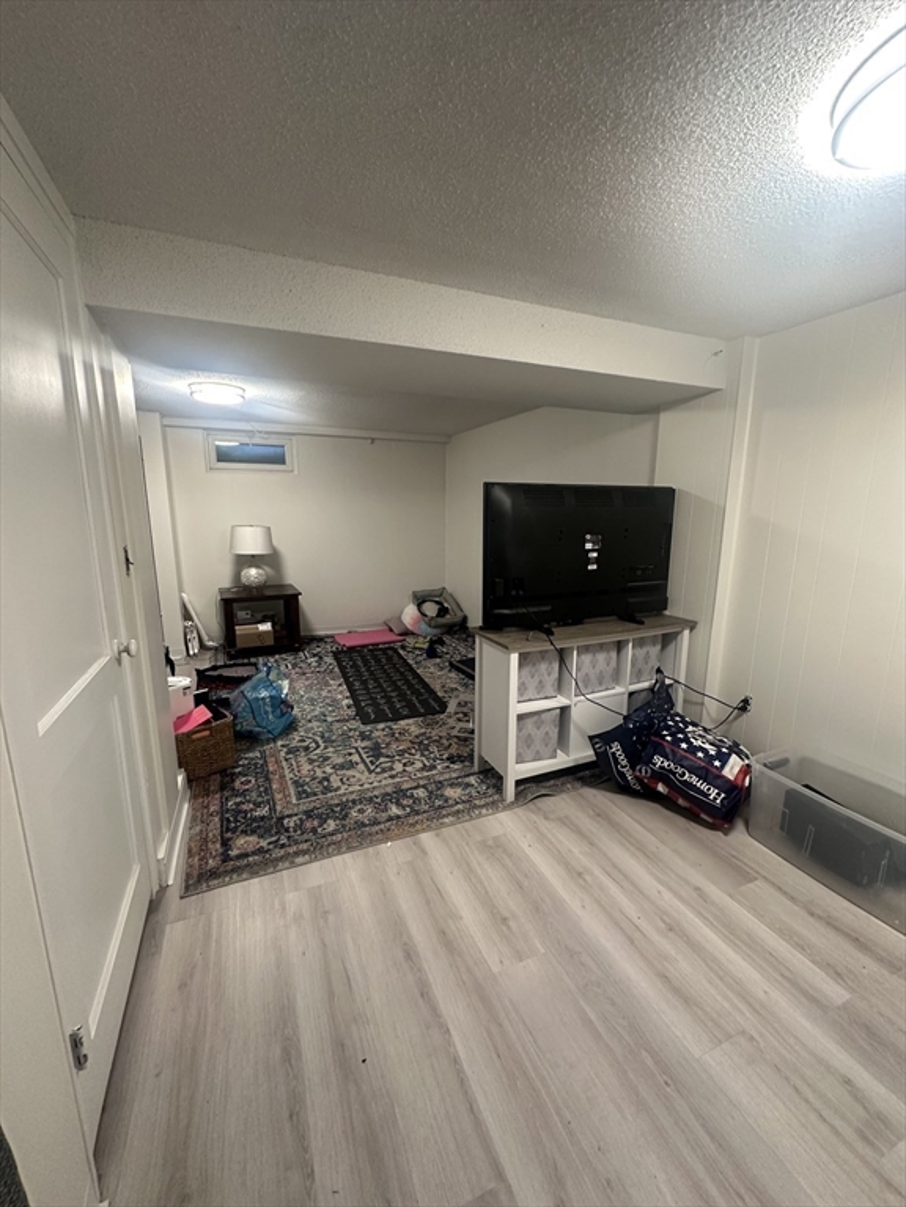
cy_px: 604
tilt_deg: -11.2
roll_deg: -0.6
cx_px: 453
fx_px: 489
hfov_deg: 85.7
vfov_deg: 102.1
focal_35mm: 14
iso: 200
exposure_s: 1/60
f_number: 2.2
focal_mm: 2.22
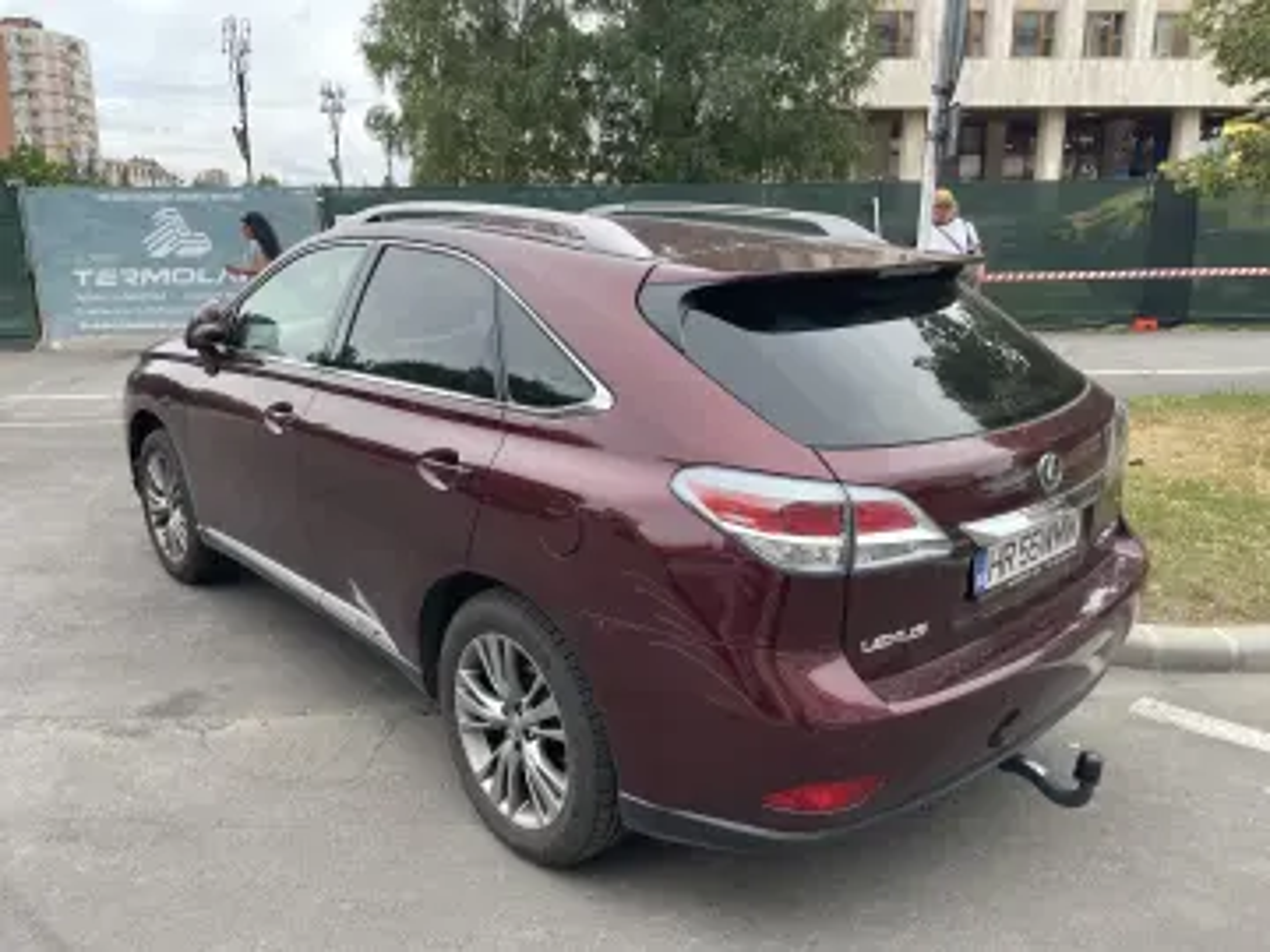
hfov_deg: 67.3
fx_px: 954
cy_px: 476
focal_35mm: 26
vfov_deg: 53.1
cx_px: 635
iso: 32
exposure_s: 1/543
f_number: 1.6
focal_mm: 4.2
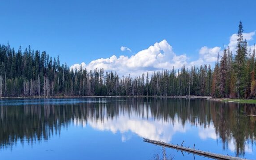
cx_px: 119
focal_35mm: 49
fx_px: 342
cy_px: 121
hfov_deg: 41.0
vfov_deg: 26.0
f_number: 1.8
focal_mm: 5.4
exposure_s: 1/1250
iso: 40
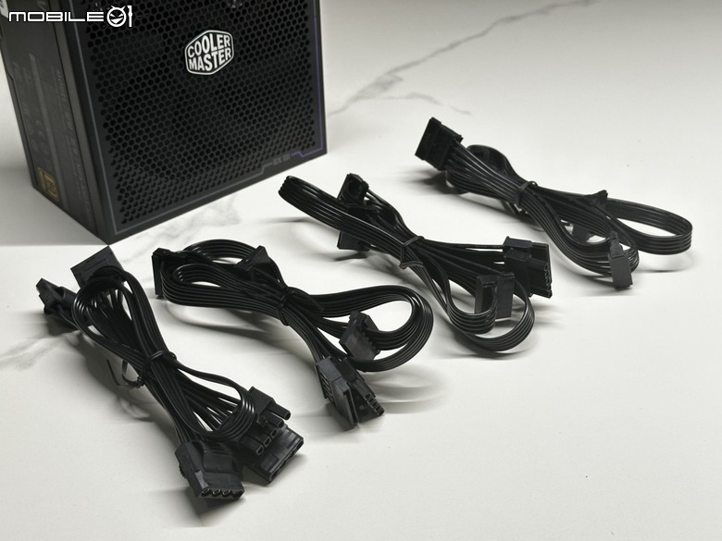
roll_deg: +1.3
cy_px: 270
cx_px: 361
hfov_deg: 39.7
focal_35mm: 48
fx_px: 1001
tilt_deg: -34.4
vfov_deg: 30.3
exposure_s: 1/82
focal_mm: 6.86
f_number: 1.78
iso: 80
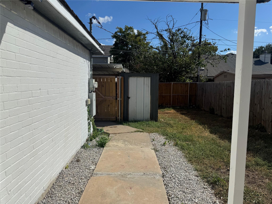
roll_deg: -0.7
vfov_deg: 56.8
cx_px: 136
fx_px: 189
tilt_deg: -6.3
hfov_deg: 71.6
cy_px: 102
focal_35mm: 24
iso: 80
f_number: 1.78
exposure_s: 1/12346
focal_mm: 6.76
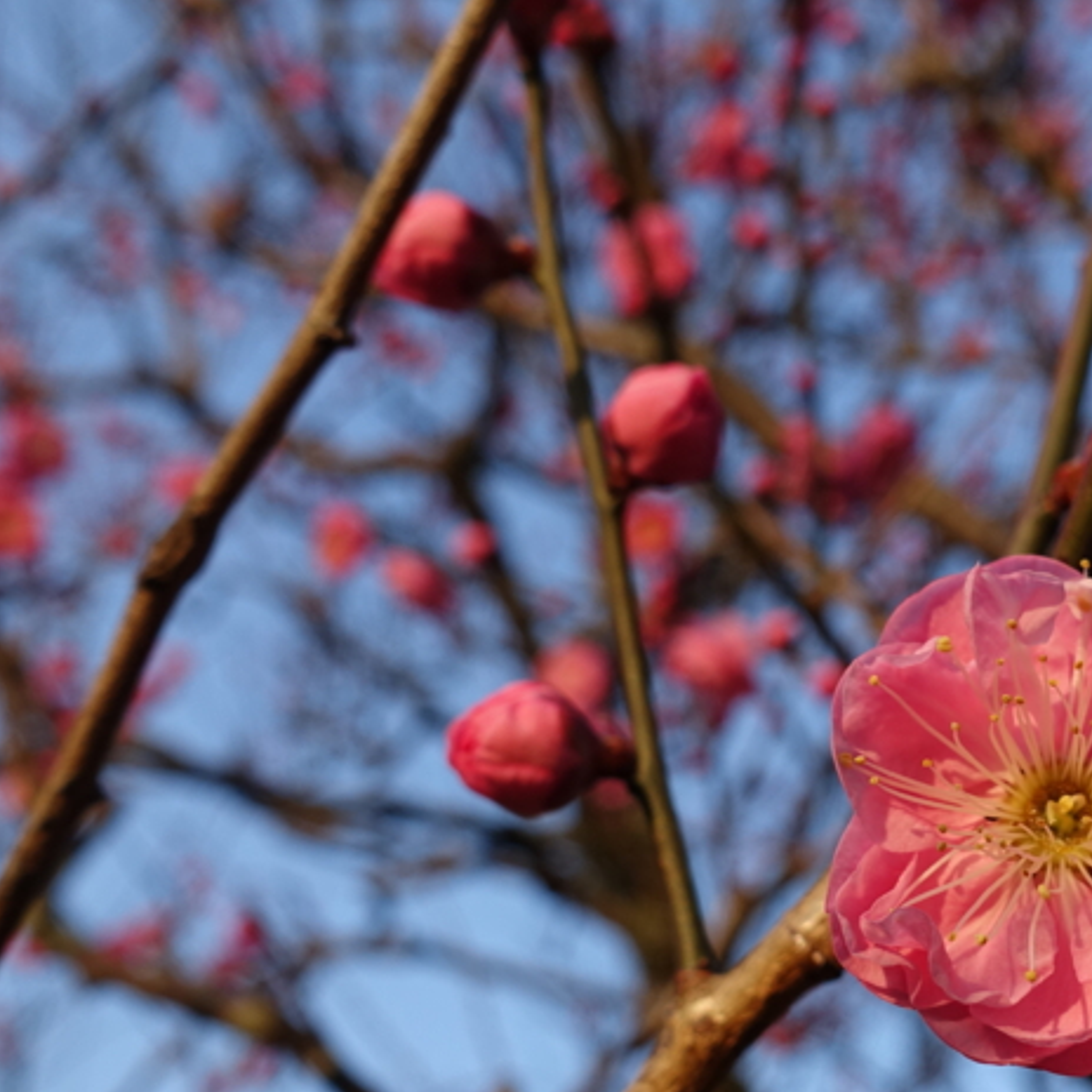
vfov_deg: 37.4
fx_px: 1606
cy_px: 644
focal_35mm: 45
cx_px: 880
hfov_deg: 36.2
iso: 125
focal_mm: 8.8
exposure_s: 1/400
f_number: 4
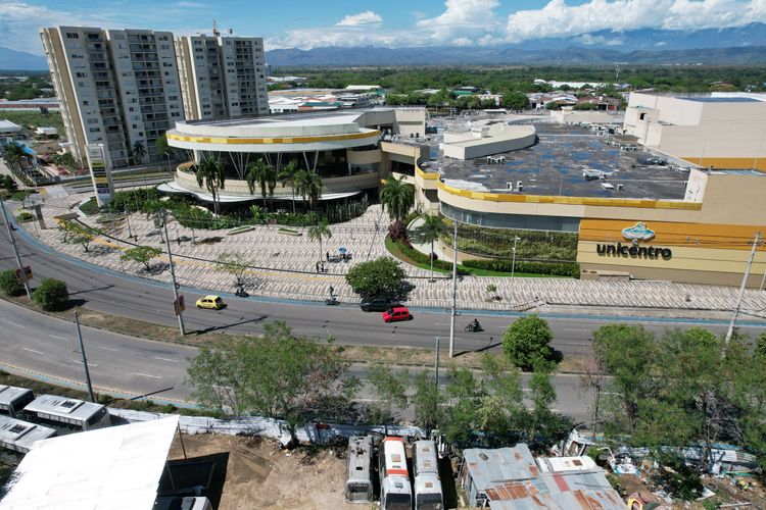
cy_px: 255
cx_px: 383
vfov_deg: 57.2
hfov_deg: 78.6
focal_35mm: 22
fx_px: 468
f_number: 2.8
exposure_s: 1/4000
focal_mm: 8.38
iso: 200
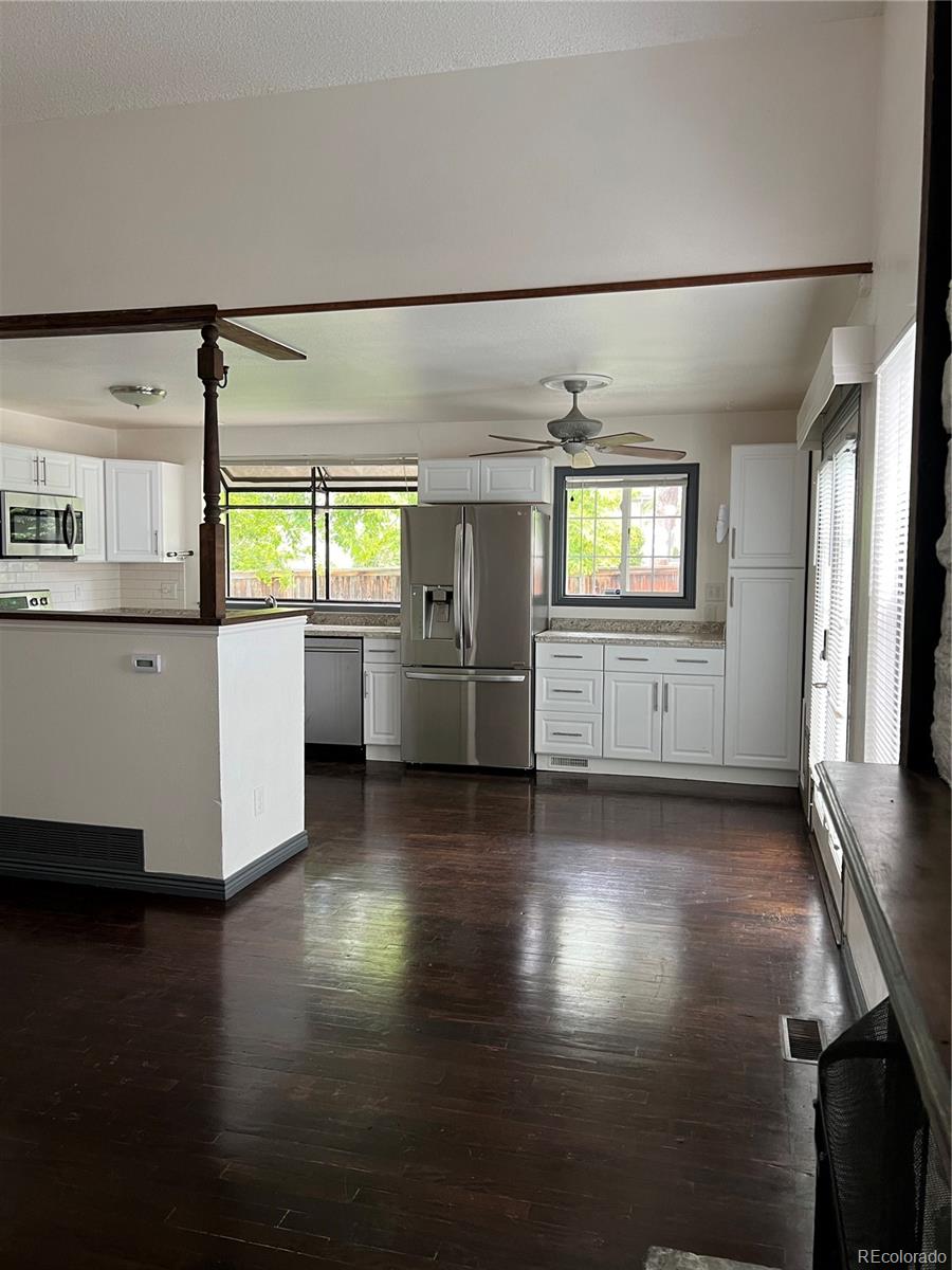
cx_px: 476
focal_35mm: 26
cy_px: 635
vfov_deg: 67.3
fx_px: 953
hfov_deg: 53.1
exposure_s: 1/74
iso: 125
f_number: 1.5
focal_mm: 5.7
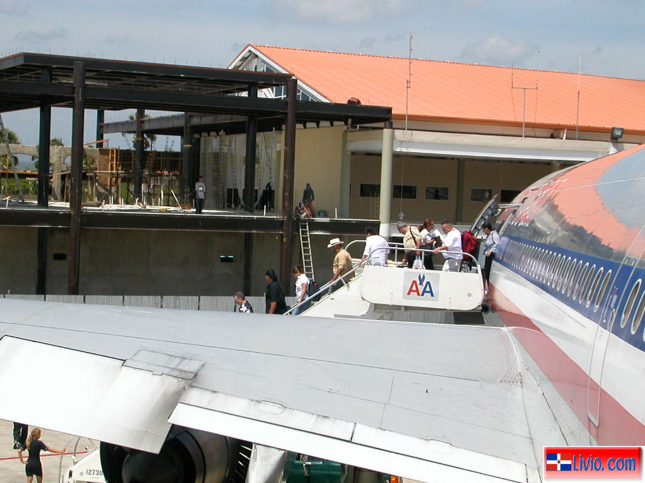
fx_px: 1360
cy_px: 242
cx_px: 322
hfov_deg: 26.7
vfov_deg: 20.2
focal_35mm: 73
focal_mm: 11.1
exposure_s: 1/1042
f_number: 3.8
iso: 100
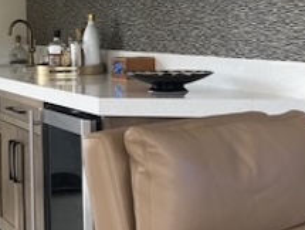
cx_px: 17
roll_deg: +1.4
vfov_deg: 16.3
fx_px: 803
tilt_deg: -3.3
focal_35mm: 91
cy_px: 83
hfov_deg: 20.9
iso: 32
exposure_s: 1/24
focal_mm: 3.99
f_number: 1.8
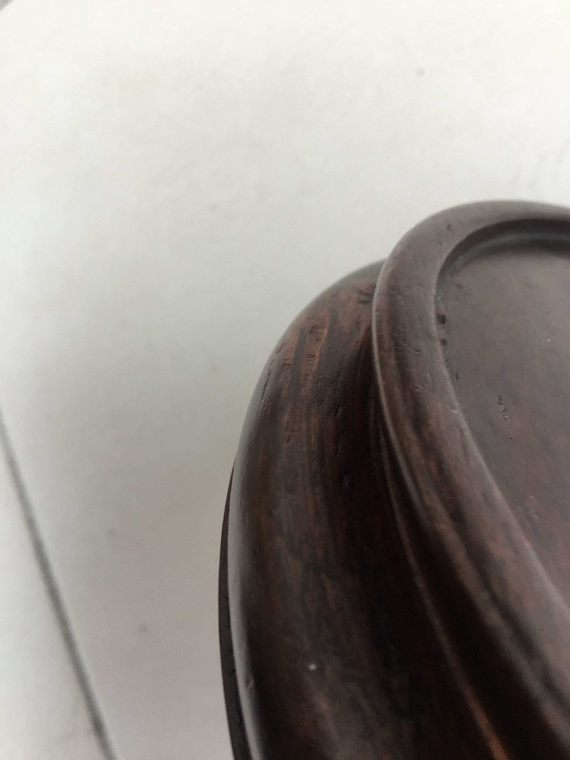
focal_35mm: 31
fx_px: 681
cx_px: 285
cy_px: 380
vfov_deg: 58.4
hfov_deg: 45.4
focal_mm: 3.3
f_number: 2.4
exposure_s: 1/50
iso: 25
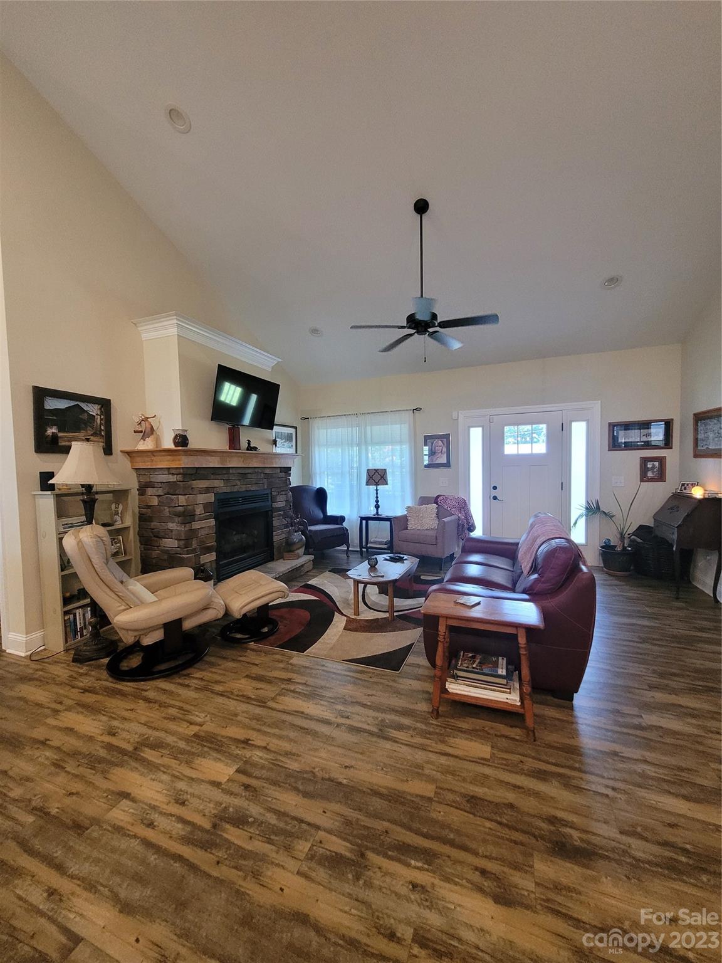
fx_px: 362
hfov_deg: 89.9
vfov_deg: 106.2
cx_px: 361
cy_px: 482
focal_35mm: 13
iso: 400
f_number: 2.2
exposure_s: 1/60
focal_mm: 1.74
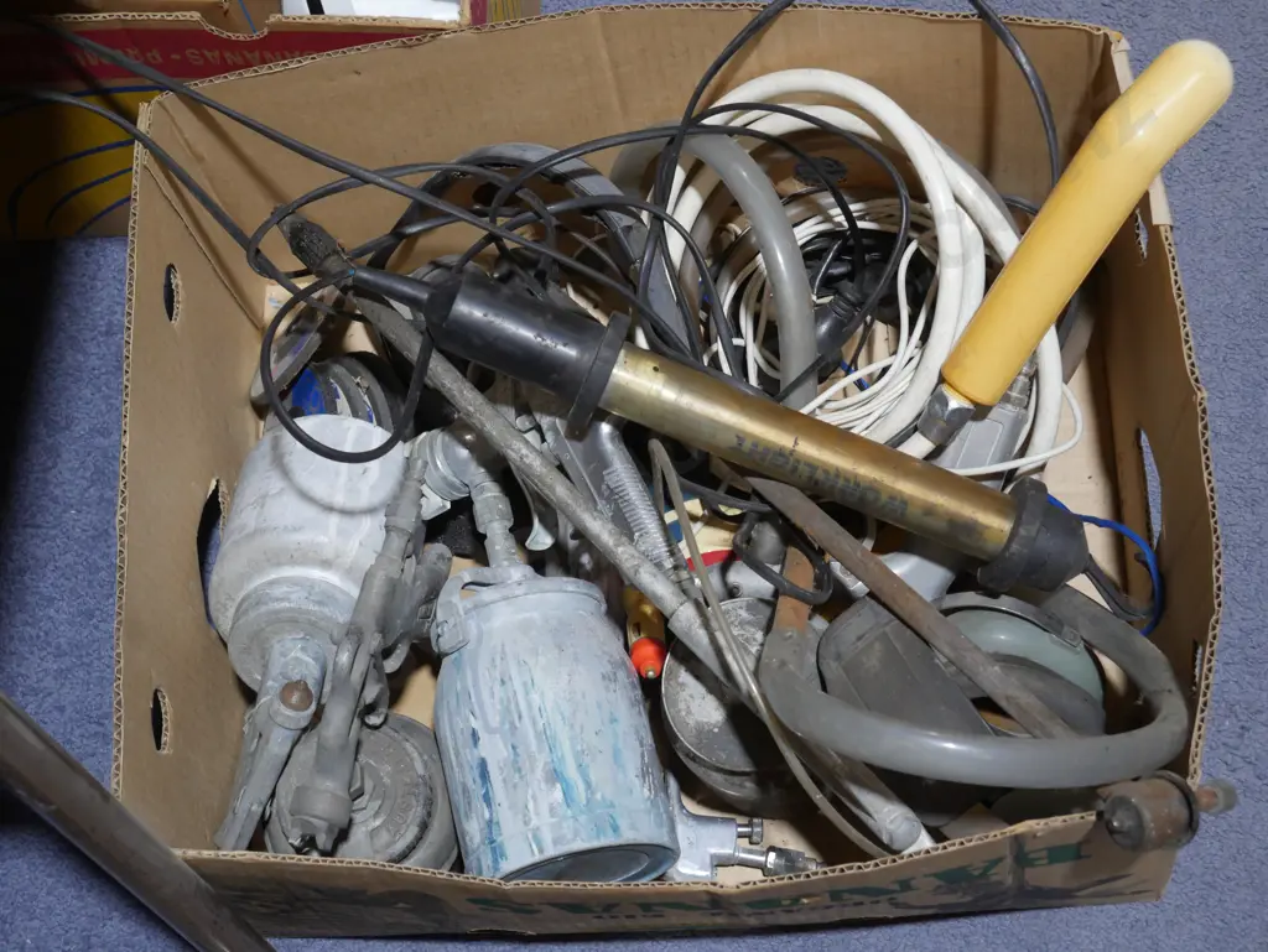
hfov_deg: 28.5
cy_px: 476
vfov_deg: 21.6
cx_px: 634
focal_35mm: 68
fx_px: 2492
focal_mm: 34
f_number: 5.4
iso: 1000
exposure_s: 1/80
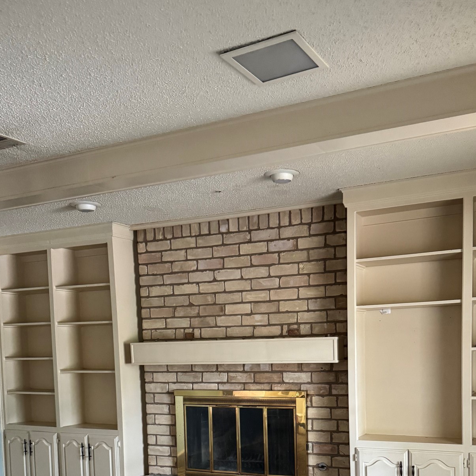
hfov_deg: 45.7
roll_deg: +1.6
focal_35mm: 36
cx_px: 297
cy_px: 386
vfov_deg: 43.7
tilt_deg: -3.3
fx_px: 560
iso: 800
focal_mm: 6.76
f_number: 1.78
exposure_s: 1/44
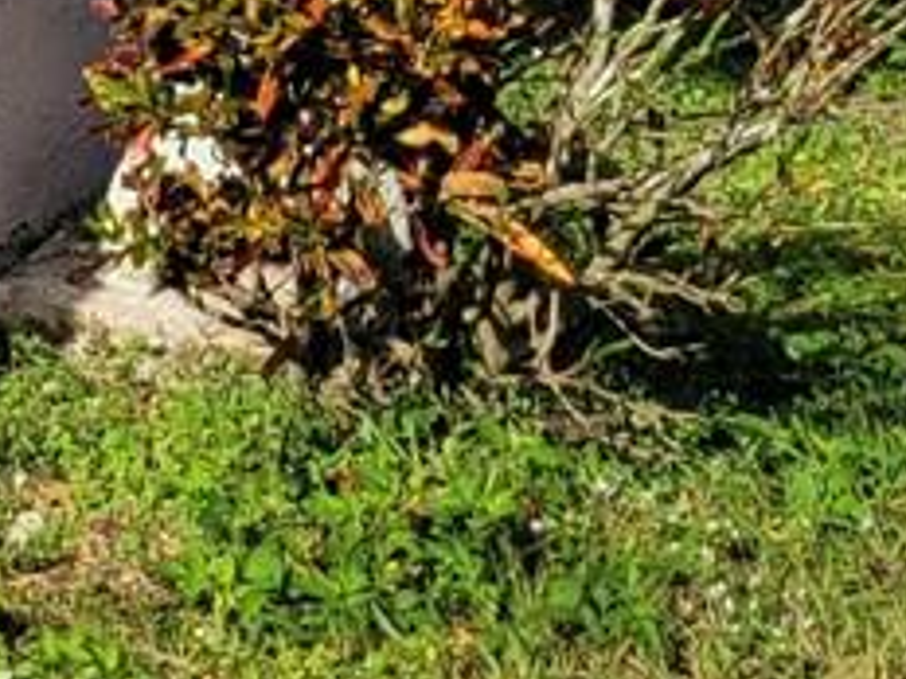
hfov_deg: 9.4
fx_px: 4685
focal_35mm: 179
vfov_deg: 7.5
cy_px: -1218
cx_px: -1488
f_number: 1.8
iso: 40
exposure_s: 1/3327
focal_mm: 5.4
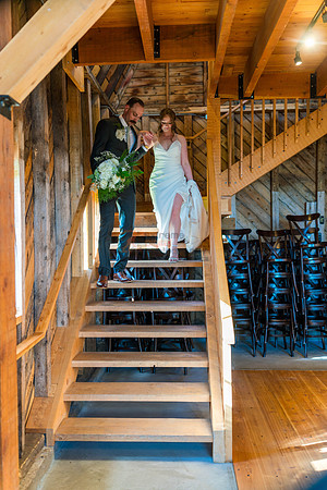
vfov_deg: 53.1
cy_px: 245
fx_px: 490
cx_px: 164
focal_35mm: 36
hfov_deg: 36.9
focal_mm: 36
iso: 400
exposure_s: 1/60
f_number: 2.5
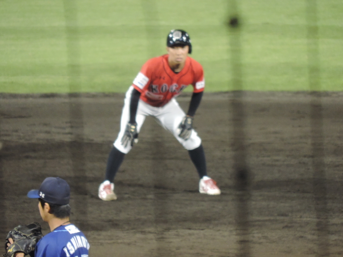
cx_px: 172
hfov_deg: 2.2
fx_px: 8918
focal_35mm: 900
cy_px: 128
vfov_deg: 1.7
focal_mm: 160.5
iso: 800
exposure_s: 1/30
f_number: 5.5
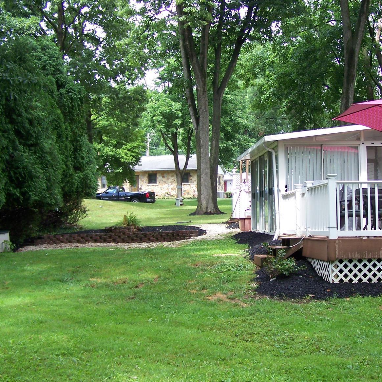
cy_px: 200
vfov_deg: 29.1
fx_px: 737
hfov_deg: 28.8
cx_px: 263
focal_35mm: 59
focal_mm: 6.3
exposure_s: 1/100
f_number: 2.8
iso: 64
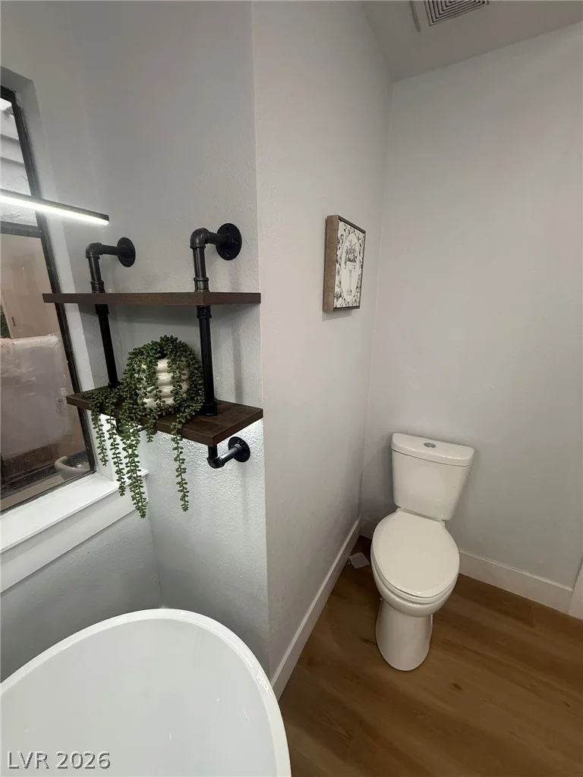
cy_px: 388
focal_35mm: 14
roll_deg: -1.0
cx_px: 292
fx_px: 314
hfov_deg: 85.7
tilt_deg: -13.8
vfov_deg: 102.1
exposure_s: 1/120
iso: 200
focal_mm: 2.22
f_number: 2.2
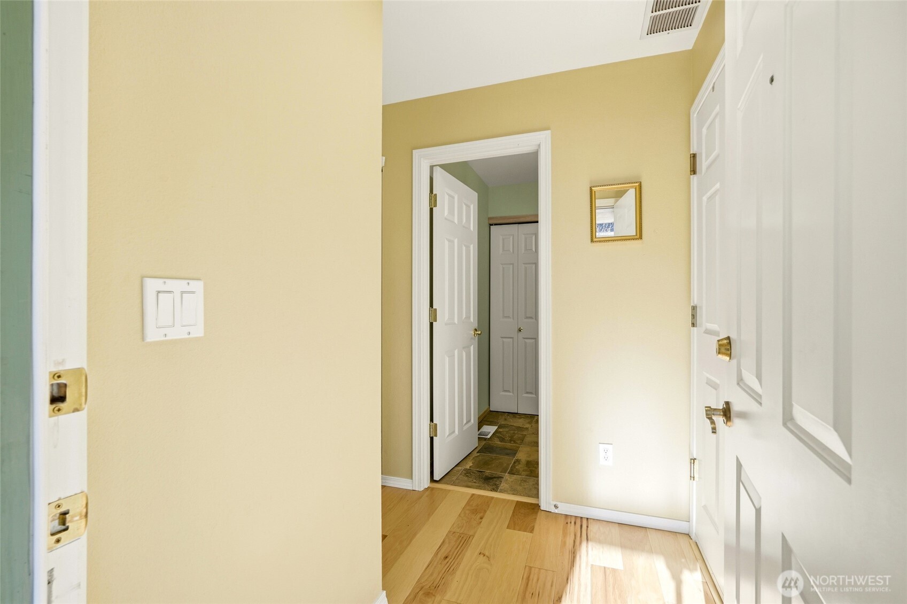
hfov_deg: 95.0
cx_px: 454
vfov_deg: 72.0
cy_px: 302
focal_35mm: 16
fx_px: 416
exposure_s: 1/1000
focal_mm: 16.5
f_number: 9
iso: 400
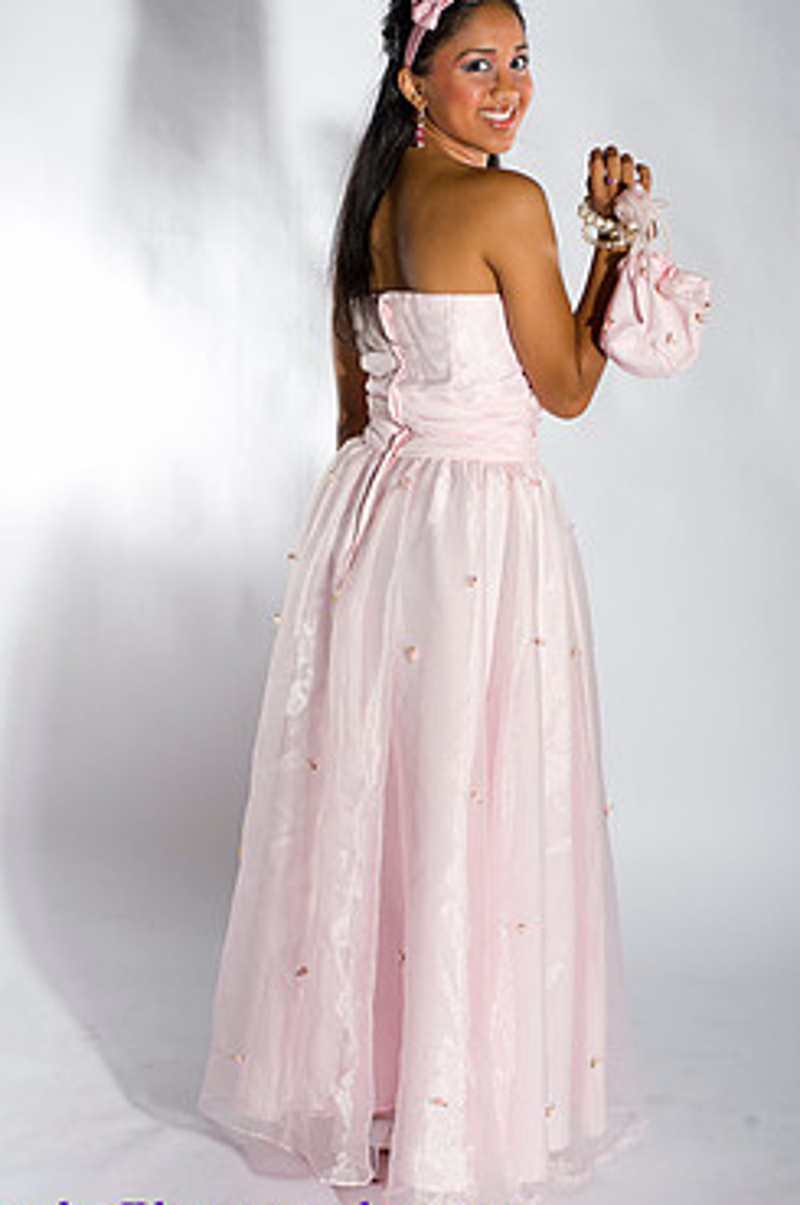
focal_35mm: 61
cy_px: 522
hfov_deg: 22.2
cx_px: 459
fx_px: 2039
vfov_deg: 32.9
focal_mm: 50
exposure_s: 1/250
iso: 200
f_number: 6.7
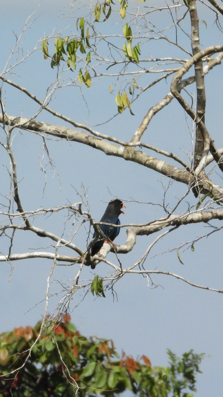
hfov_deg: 1.2
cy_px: 198
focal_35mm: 1018
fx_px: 10700
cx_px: 24
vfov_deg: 2.1
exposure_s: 1/2000
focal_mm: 126
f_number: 8
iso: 800
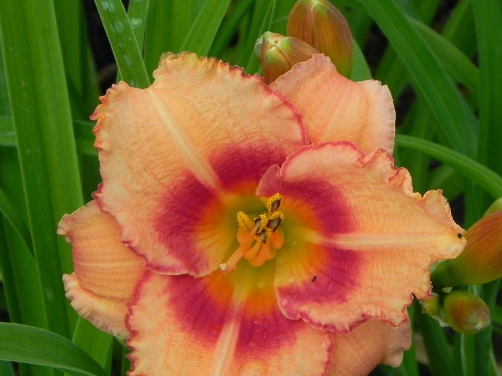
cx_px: 317
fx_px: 3509
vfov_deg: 6.1
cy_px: 228
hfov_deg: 8.2
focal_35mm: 242
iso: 160
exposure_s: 1/250
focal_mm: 32.7
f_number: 8
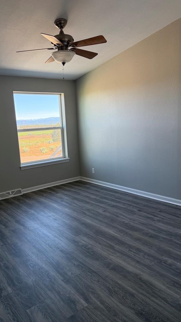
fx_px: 230
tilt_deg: -8.8
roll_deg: +3.3
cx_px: 71
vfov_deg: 69.9
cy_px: 162
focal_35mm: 27
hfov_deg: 42.7
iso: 200
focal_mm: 6.76
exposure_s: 1/231
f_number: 1.78
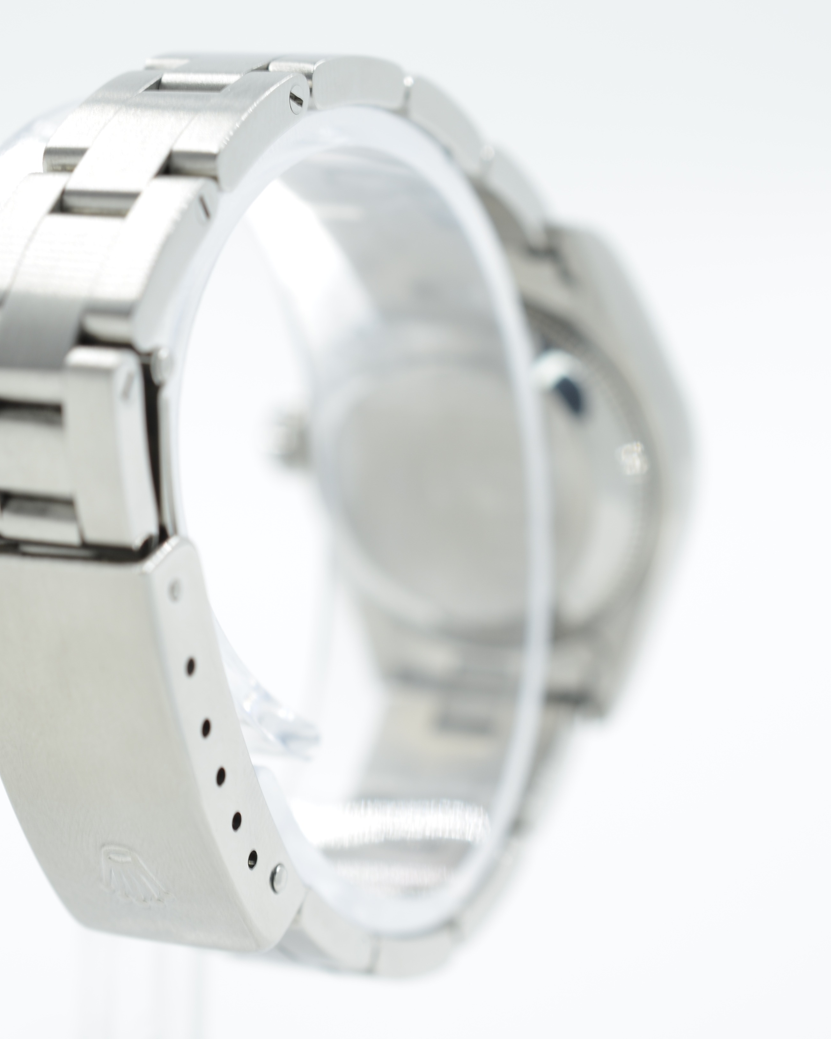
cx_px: 258
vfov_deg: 22.5
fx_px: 2613
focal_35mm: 85
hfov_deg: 18.0
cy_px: 519
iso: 100
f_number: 8
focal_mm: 40
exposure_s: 1/50
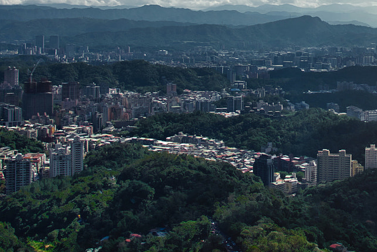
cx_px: 315
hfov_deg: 32.2
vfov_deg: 22.0
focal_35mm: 60
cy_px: 13
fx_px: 629
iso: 64
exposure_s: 1/500
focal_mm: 24
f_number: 9
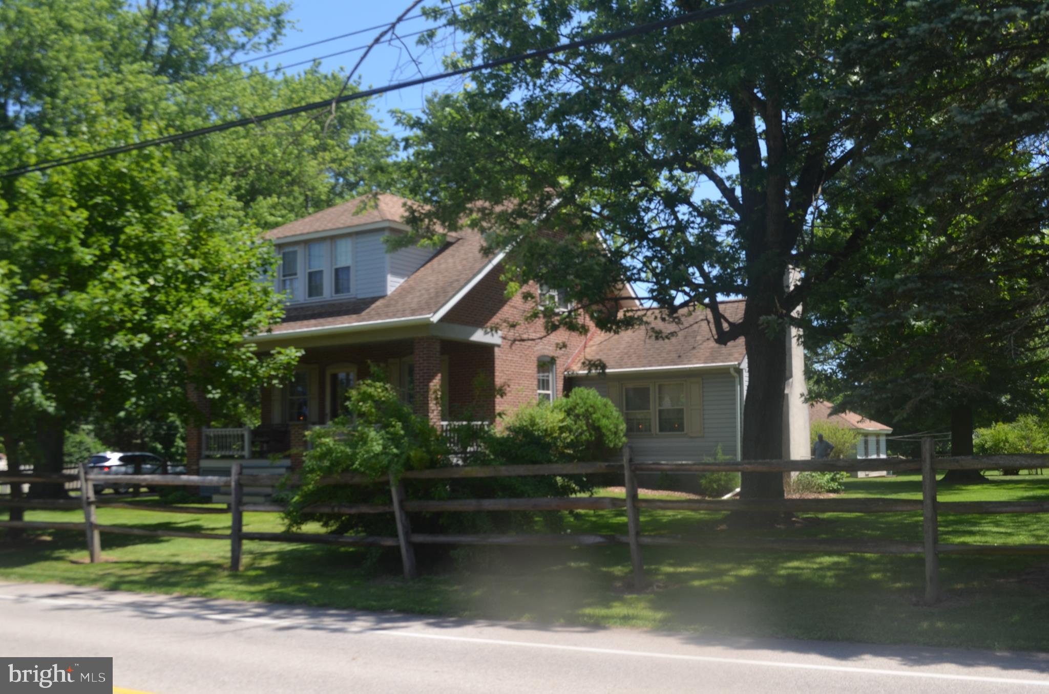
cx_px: 524
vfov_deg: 36.7
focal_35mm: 36
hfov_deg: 53.2
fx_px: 1047
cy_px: 347
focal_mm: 24
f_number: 7.1
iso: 200
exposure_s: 1/200
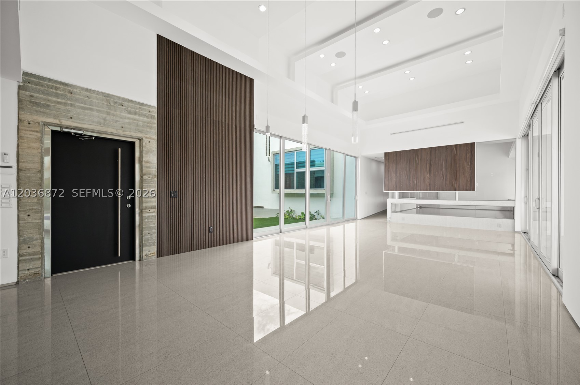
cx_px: 290
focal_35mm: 14
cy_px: 192
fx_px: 225
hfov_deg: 104.3
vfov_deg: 81.1
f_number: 4.5
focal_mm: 14
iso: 200
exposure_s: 1/80
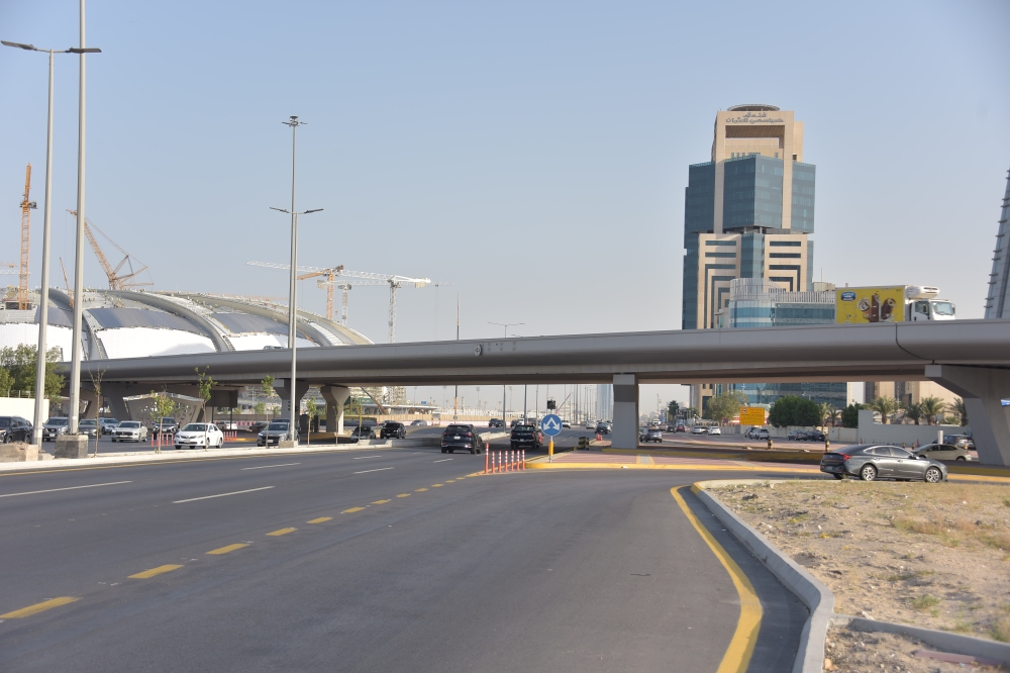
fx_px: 1542
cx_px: 505
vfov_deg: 24.6
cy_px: 336
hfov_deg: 36.3
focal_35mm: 55
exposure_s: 1/320
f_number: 4.5
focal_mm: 55
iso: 64
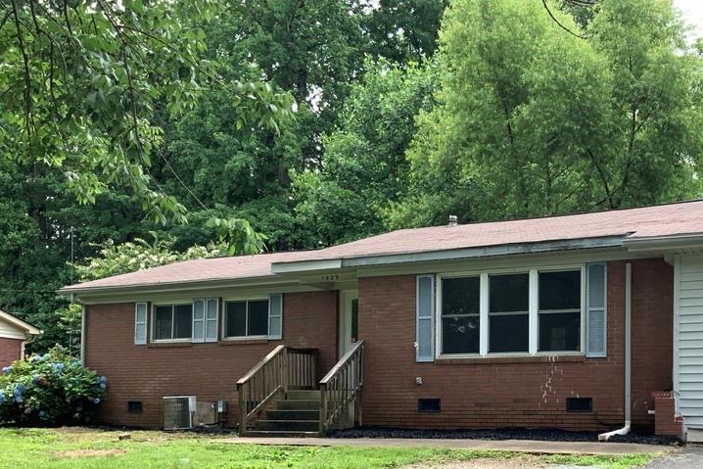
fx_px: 840
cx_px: 494
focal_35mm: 43
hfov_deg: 44.4
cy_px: 375
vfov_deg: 30.4
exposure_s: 1/181
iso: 16
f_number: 1.8
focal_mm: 3
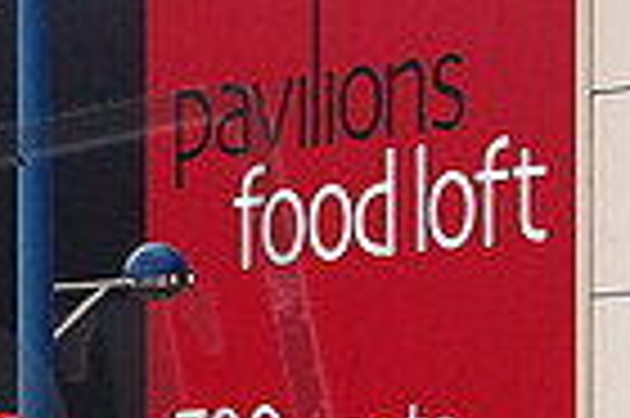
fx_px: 5979
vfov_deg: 4.0
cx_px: 374
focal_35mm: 342
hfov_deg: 6.0
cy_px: 784
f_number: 5.6
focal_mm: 55
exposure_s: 1/500
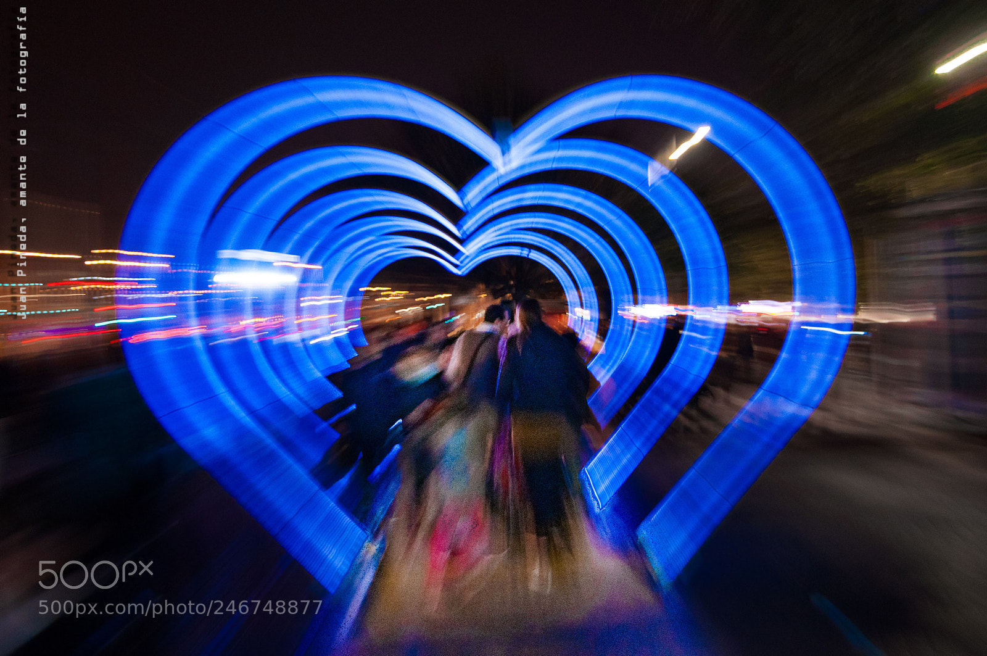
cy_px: 328
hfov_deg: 57.3
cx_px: 494
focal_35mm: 33
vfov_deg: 39.9
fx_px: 904
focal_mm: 22
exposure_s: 1/6
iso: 400
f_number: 4
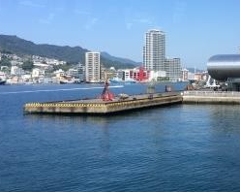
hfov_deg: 34.5
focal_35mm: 53
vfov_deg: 28.4
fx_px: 376
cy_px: 62
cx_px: 187
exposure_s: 1/746
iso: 32
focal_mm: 4.12
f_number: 2.2
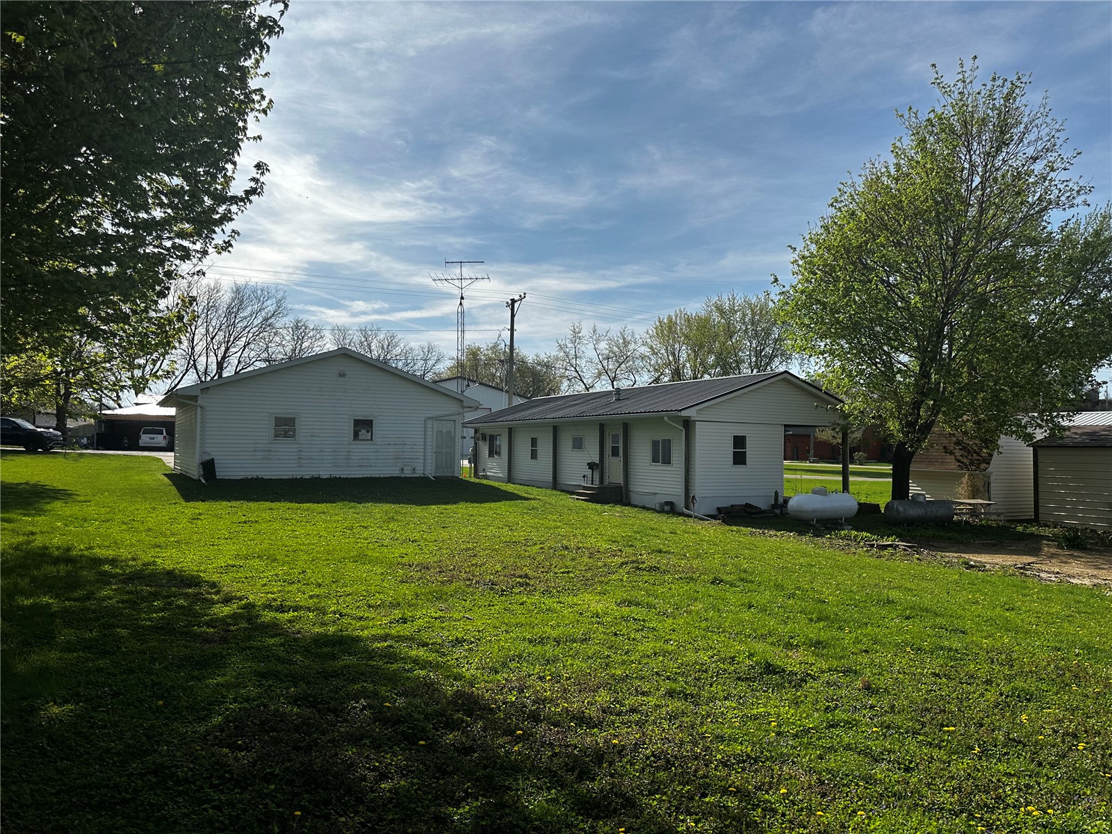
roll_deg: -0.5
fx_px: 771
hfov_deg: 71.6
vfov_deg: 56.8
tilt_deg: +2.3
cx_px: 556
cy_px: 417
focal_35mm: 24
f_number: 1.78
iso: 80
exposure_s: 1/8929
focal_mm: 6.86
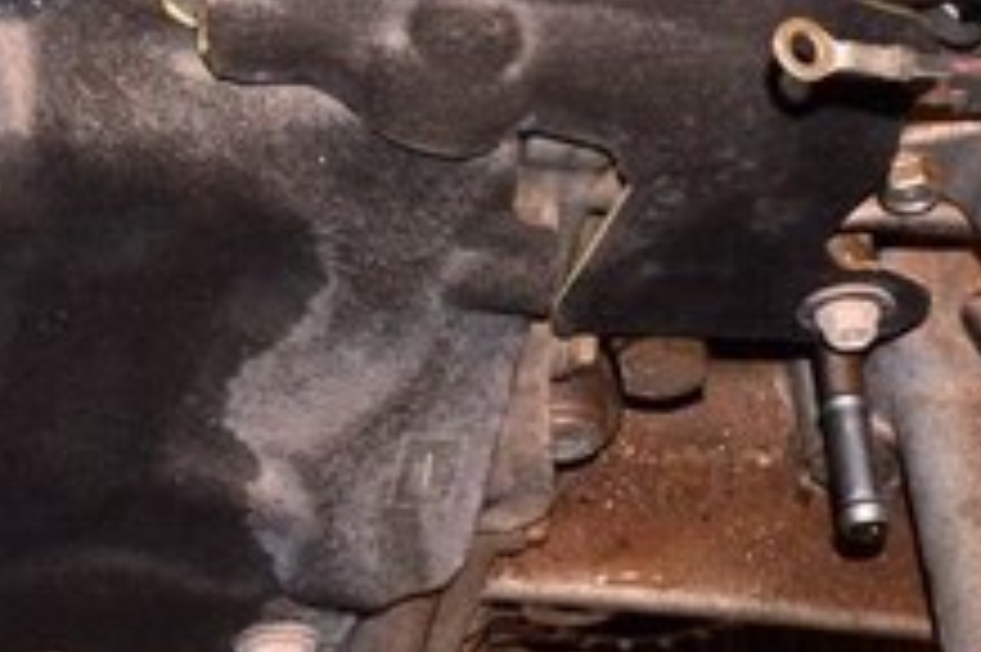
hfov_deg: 13.0
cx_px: -148
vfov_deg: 8.6
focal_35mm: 155
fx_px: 4220
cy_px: -357
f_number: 8
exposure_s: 1/160
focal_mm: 22
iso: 1600
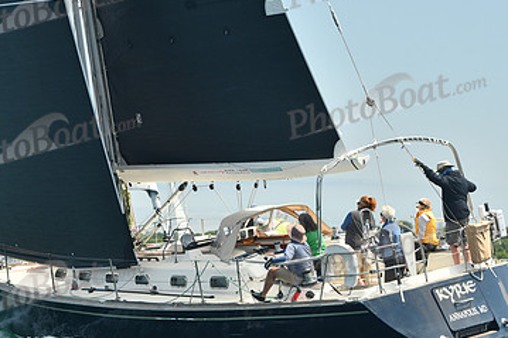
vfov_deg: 6.8
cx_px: 215
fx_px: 2849
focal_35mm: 202
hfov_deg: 10.2
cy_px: 196
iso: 320
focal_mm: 125
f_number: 5.6
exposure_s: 1/640
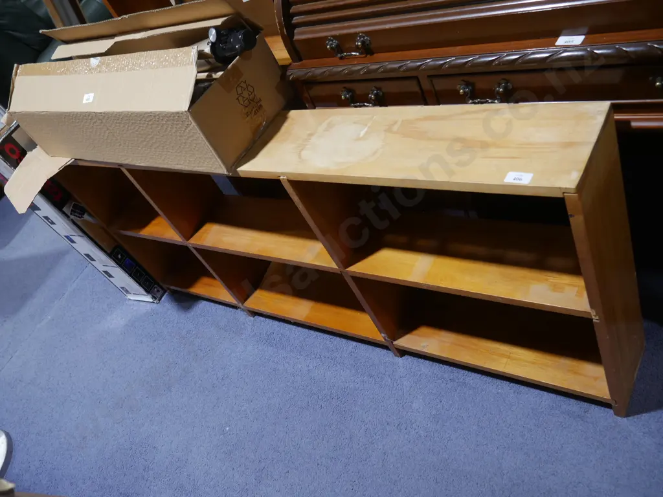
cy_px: 248
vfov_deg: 46.8
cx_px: 332
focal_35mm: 30
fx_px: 575
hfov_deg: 60.0
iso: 400
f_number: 3.6
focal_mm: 15
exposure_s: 1/60
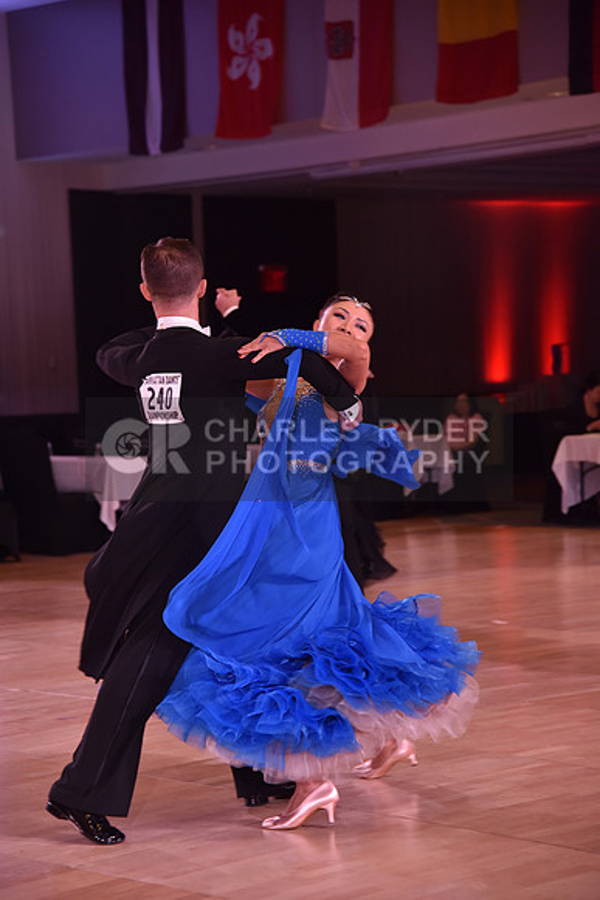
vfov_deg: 22.1
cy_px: 450
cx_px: 300
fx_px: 2298
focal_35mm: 92
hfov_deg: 14.9
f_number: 4.5
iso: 1250
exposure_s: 1/250
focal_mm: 92
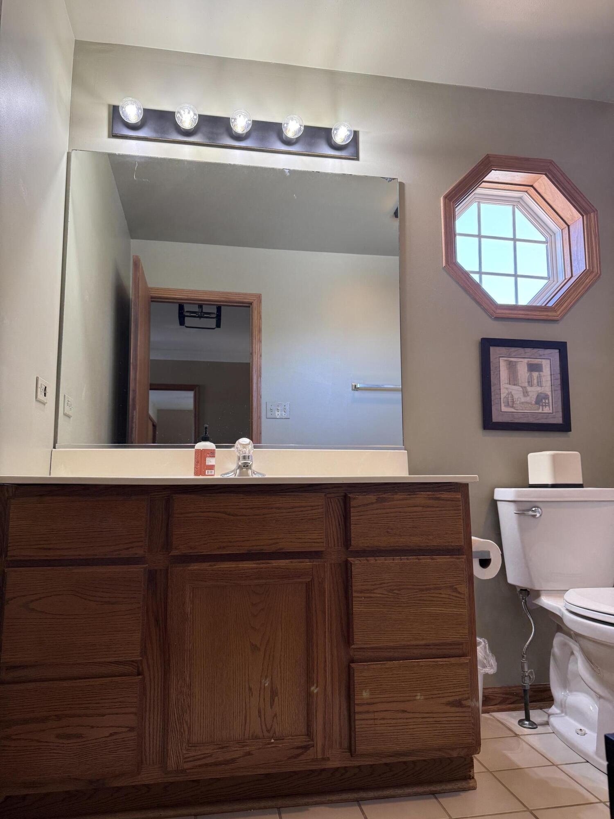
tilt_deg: +8.3
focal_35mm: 24
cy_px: 410
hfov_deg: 56.8
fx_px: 568
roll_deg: +0.4
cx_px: 307
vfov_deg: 71.6
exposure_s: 1/60
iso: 125
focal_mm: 6.76
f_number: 1.78
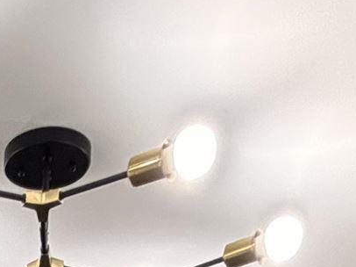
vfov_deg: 9.2
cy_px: 924
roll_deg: -0.8
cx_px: -132
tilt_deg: -5.3
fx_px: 1089
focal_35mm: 106
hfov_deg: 17.2
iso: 320
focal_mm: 2.22
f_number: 2.2
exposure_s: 1/120
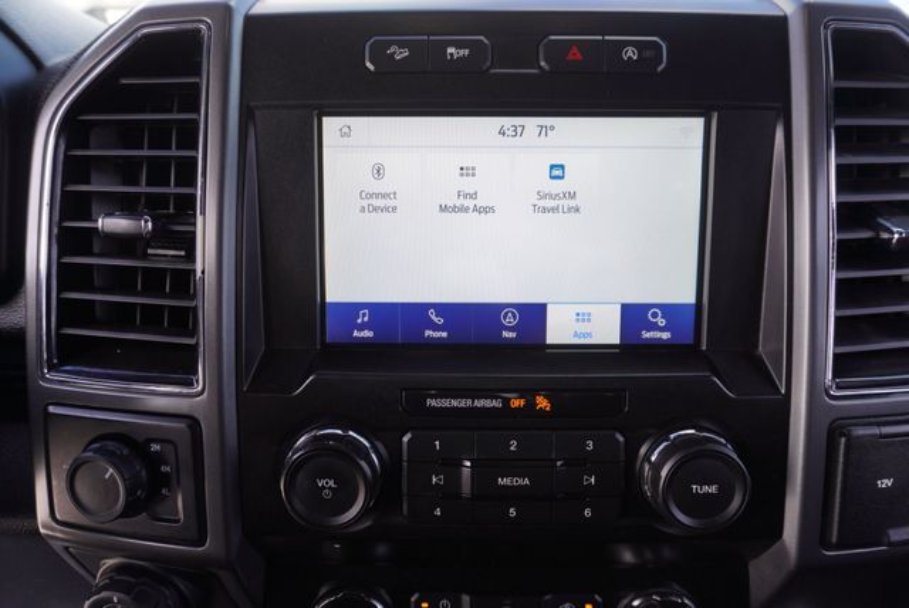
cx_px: 454
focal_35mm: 24
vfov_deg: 53.2
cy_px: 304
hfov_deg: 73.7
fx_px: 607
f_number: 4
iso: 100
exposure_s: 1/60
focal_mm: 16
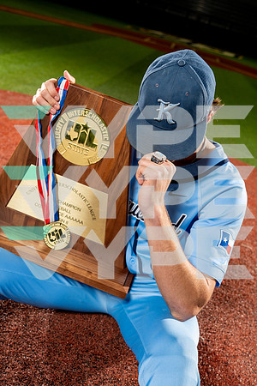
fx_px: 428
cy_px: 193
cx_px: 128
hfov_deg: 33.4
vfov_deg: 48.5
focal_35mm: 40
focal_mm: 40
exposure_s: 1/250
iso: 800
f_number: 5.6
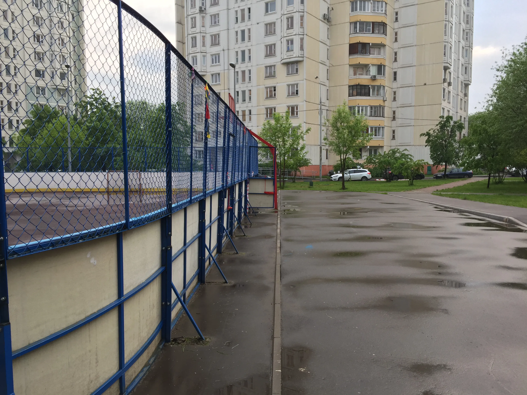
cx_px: 264
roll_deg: -0.1
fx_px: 442
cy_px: 198
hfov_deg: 61.7
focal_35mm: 29
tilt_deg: -4.9
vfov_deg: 48.2
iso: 32
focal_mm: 4.15
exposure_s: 1/280
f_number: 2.2
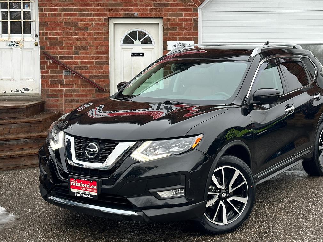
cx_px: 189
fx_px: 569
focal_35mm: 61
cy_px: 90
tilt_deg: -3.3
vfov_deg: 24.0
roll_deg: +0.3
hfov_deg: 31.6
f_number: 1.78
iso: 50
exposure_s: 1/130
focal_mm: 6.86
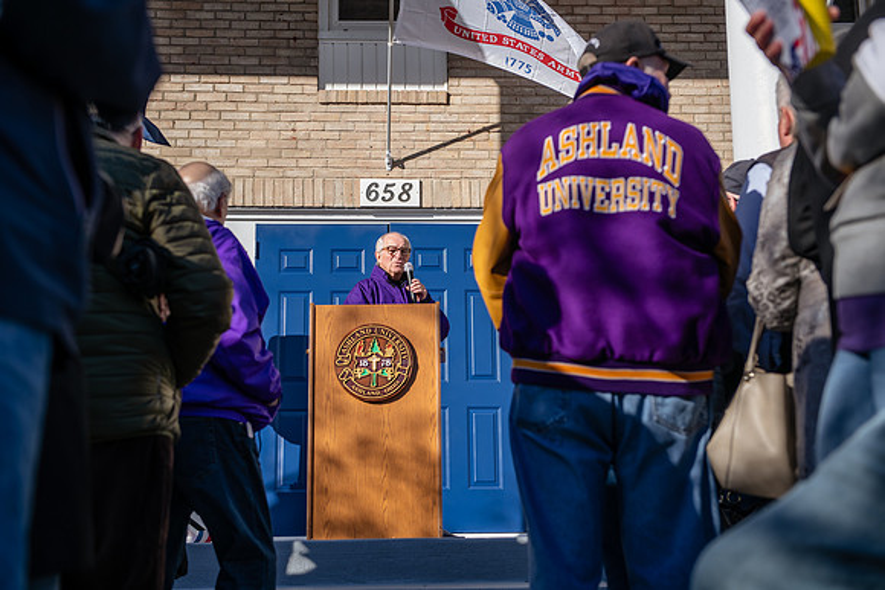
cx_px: 442
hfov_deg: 38.2
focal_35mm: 52
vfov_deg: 26.0
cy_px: 295
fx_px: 1279
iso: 80
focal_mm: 52
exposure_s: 1/500
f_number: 4
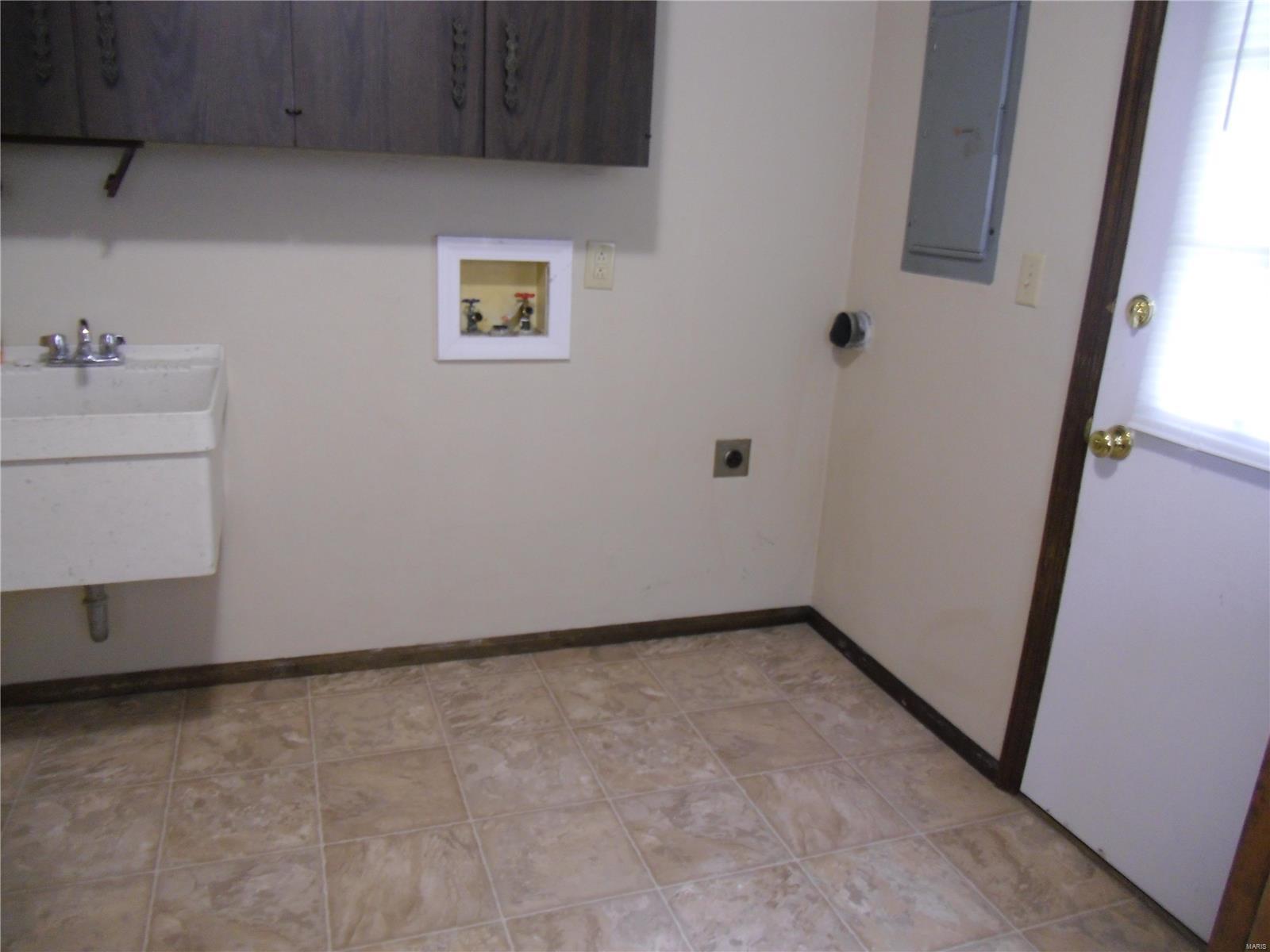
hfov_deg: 65.3
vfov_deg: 51.4
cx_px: 635
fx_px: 991
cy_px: 476
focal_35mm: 27
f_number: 3.2
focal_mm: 4.9
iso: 200
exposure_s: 1/5
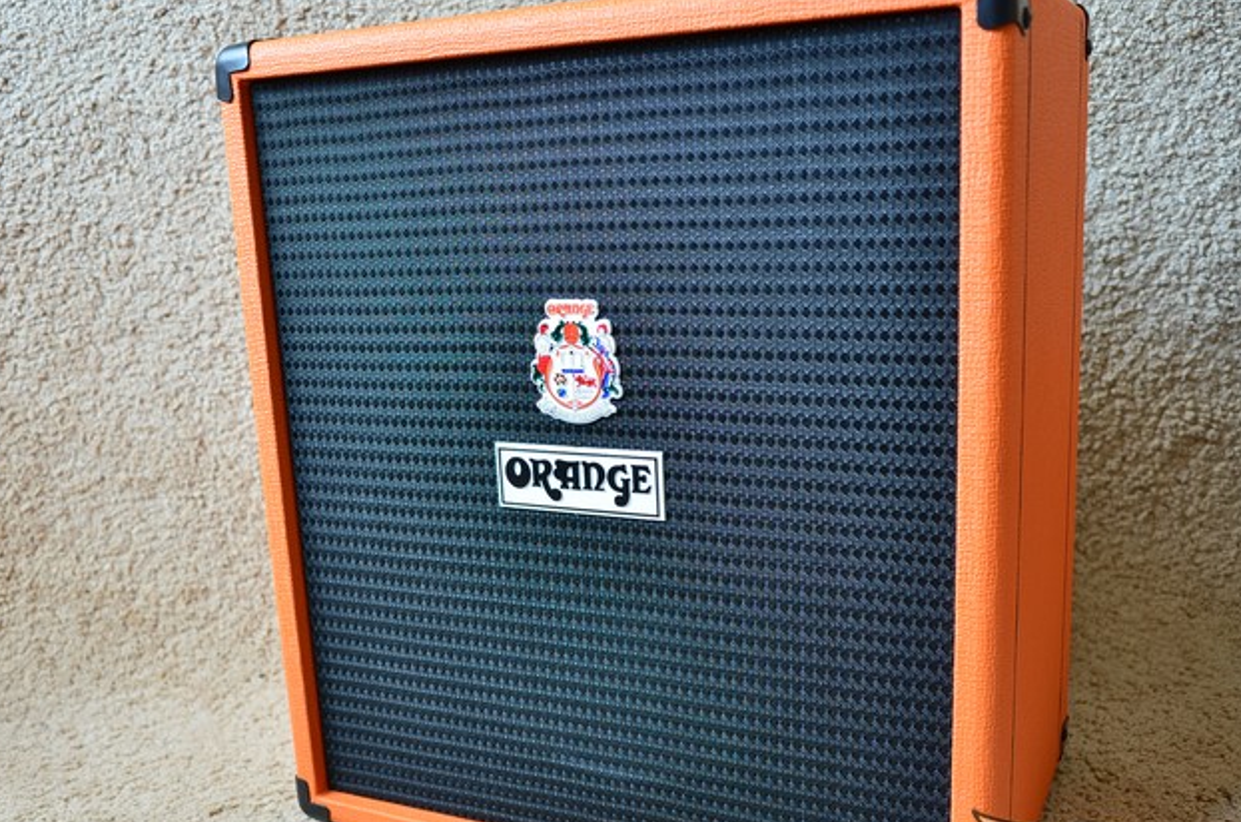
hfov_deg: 53.2
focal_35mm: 36
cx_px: 581
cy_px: 463
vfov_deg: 36.7
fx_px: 1238
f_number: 3.2
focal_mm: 18.5
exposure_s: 1/30
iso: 100
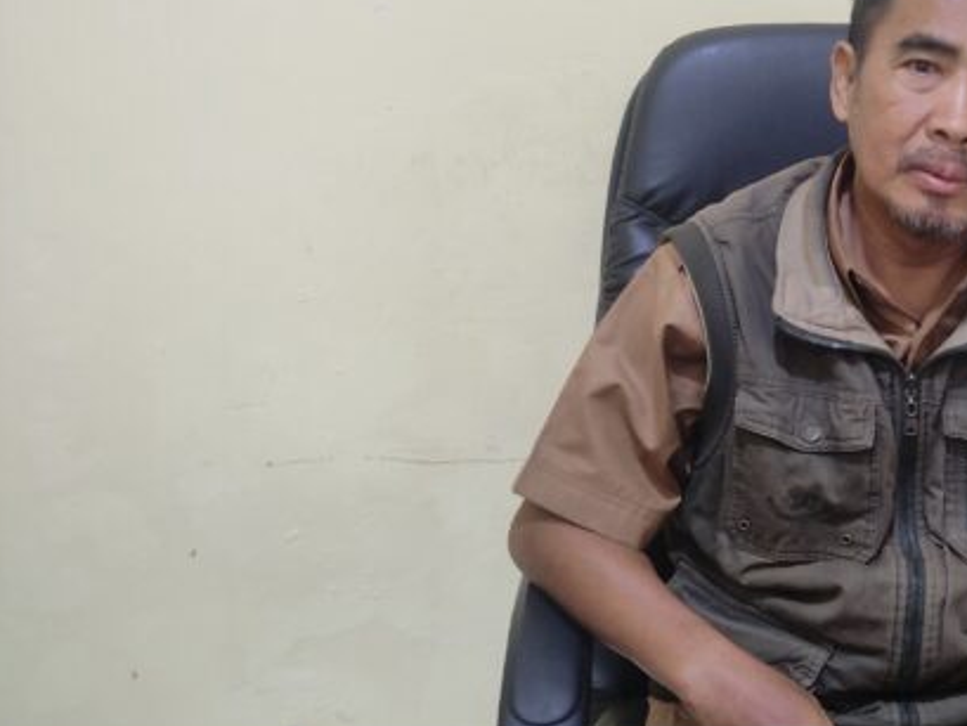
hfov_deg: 37.6
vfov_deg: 30.6
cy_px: 228
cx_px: 884
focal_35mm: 47
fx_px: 1313
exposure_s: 1/33
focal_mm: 5.43
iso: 765
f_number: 1.89
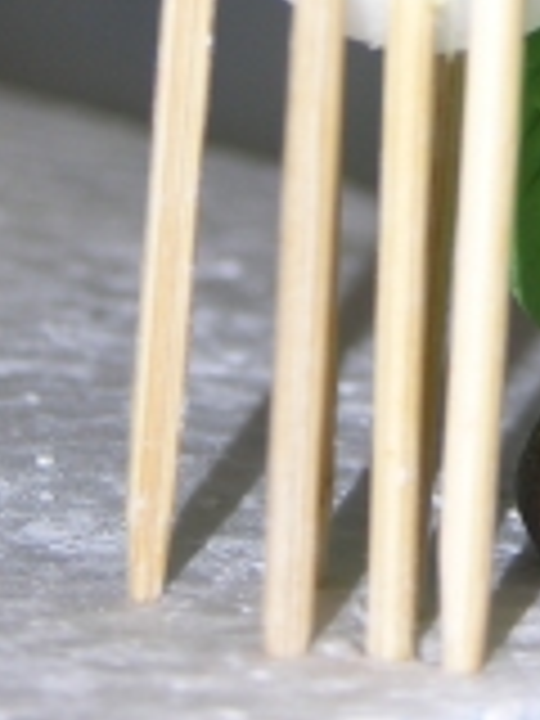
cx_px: 756
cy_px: -392
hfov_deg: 3.3
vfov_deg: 4.4
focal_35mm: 449
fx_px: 9339
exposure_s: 1/120
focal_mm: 29.5
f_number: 3.7
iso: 50
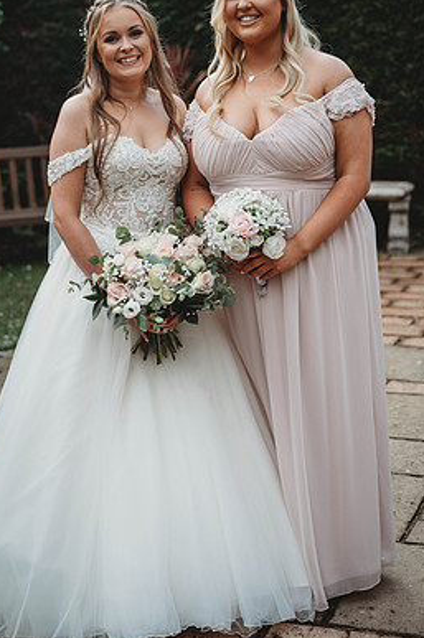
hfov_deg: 19.1
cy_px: 282
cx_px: 199
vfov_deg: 28.5
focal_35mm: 71
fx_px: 1258
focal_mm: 61
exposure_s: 1/500
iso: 100
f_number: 2.8
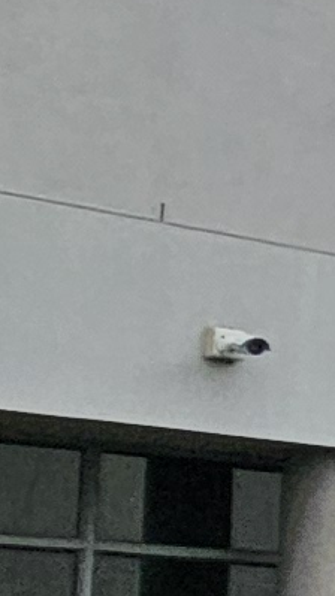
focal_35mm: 142
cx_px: 2381
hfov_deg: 4.3
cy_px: 547
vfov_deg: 15.0
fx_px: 2246
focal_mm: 2.2
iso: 50
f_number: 2.2
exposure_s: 1/1554
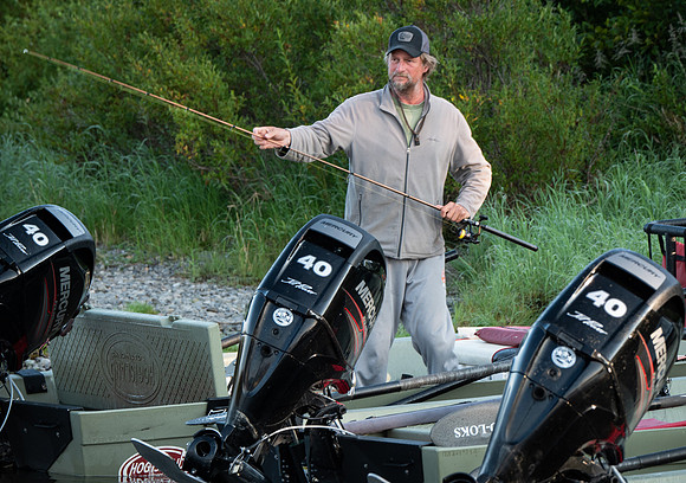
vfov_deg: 4.3
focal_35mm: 335
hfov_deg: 6.1
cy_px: 223
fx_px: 6489
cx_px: 347
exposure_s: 1/125
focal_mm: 162
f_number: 6.3
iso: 400
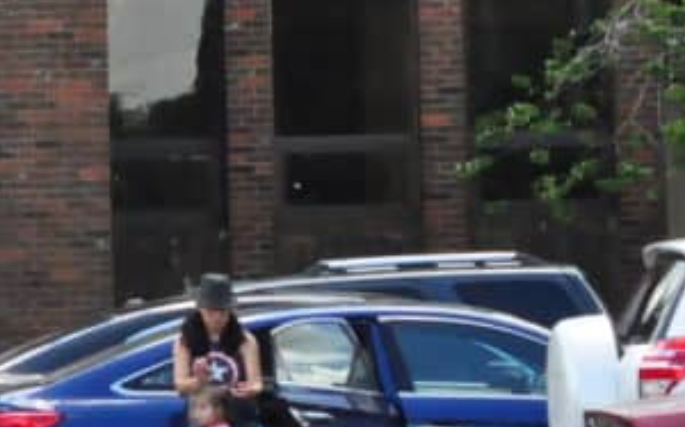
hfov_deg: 3.6
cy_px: -158
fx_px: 10894
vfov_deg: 2.2
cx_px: -256
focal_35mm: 584
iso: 3200
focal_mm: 112
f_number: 11
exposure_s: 1/1600
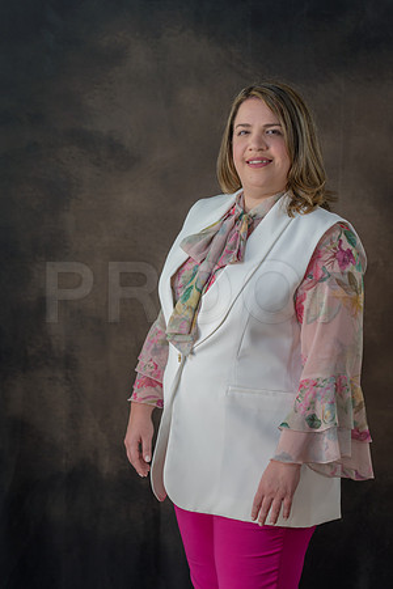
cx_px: 196
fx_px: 1719
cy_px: 294
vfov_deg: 19.5
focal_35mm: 105
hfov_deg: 13.0
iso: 400
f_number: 4.5
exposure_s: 1/100
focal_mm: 105
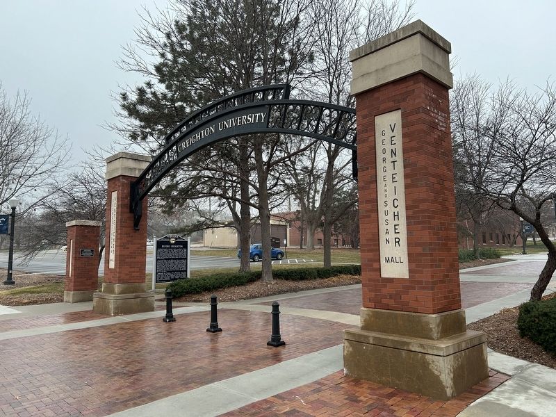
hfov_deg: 67.3
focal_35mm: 26
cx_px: 278
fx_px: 418
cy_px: 208
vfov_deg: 53.1
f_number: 1.5
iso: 125
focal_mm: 5.7
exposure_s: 1/96
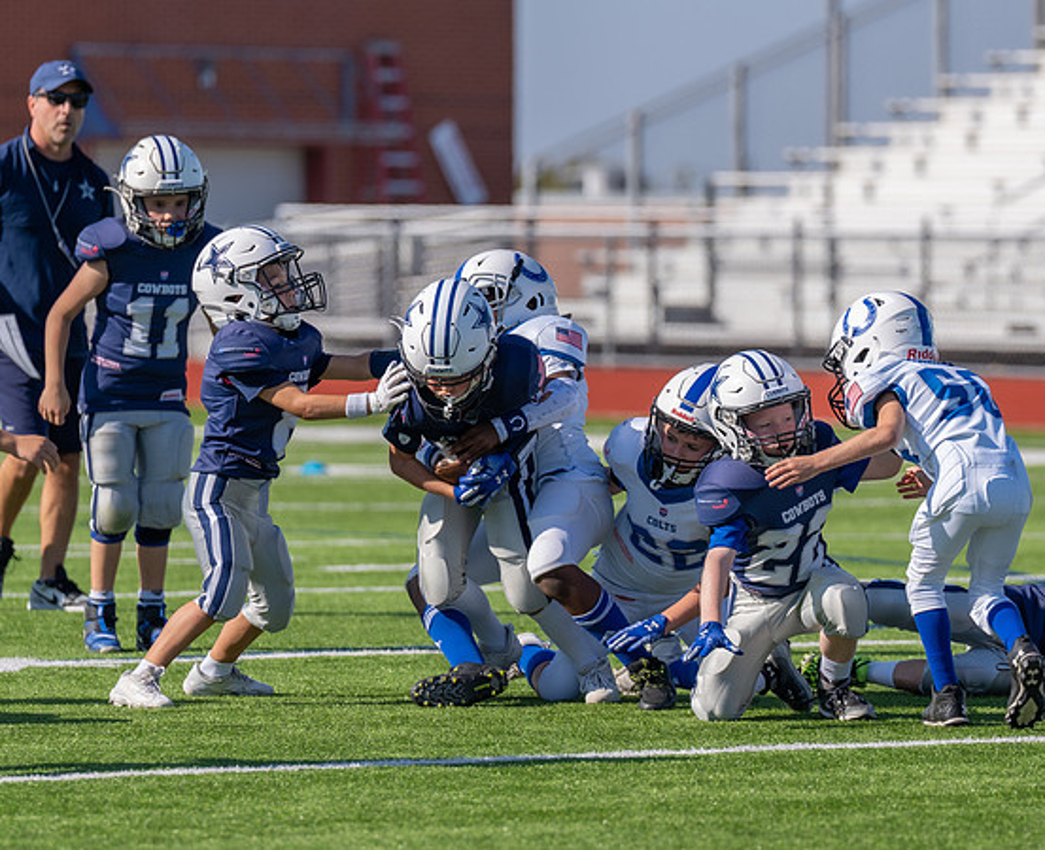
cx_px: 718
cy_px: 409
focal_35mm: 337
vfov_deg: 4.6
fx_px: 10487
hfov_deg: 5.7
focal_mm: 200
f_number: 3.5
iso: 100
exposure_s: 1/1250
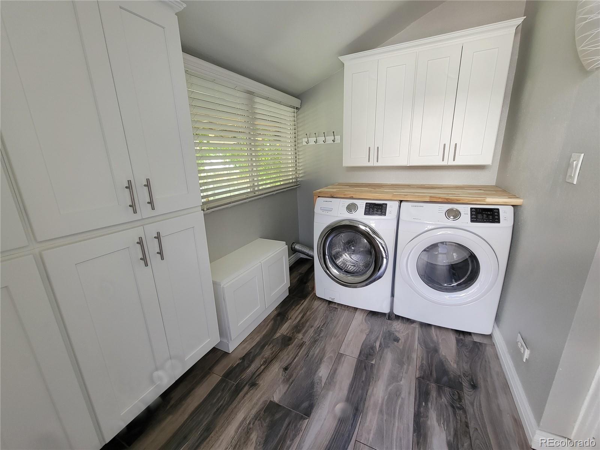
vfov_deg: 89.9
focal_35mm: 13
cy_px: 225
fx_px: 225
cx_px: 300
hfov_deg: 106.2
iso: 160
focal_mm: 2.2
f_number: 2.2
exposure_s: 1/60
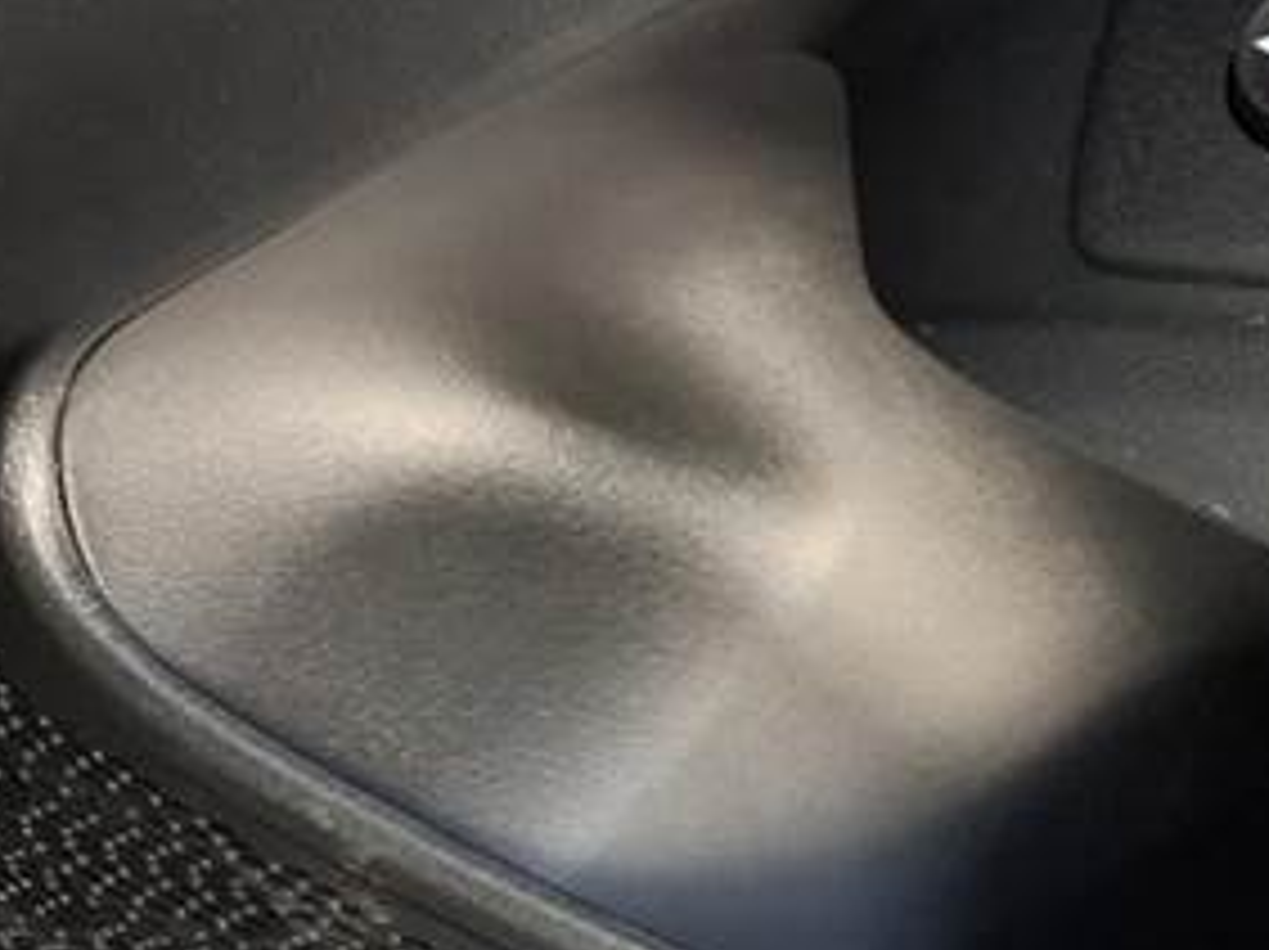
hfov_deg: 16.3
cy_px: -268
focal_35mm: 97
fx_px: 3553
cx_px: 2426
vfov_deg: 14.6
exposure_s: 1/25
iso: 400
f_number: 1.8
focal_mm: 5.54
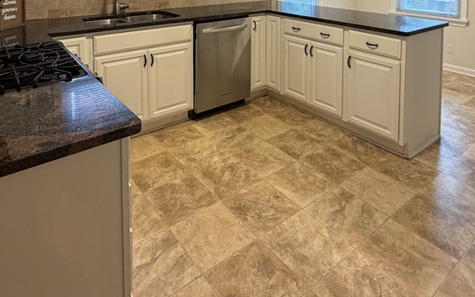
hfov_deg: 68.4
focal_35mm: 27
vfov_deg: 39.0
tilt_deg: -3.3
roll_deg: +0.1
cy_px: -19
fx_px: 350
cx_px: 235
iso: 320
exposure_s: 1/120
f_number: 2.2
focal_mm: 2.22
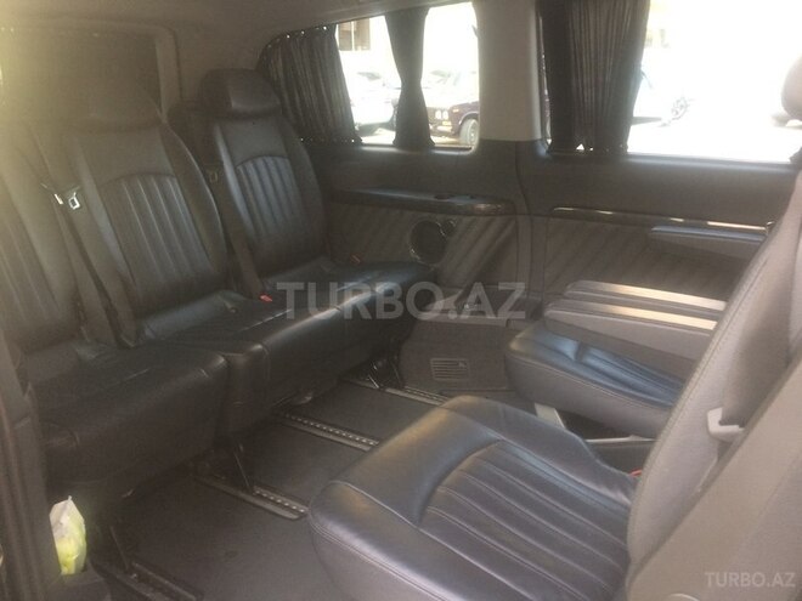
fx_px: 672
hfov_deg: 61.7
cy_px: 300
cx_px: 401
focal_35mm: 29
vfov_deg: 48.2
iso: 64
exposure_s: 1/33
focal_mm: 4.15
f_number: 2.2
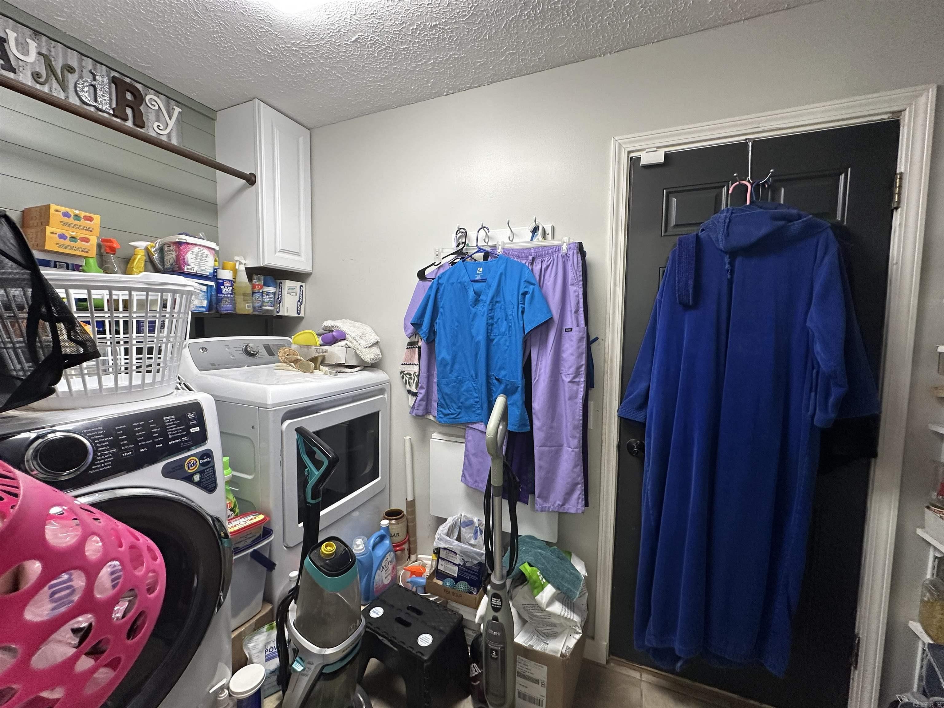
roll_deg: -1.1
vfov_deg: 85.7
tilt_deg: -3.0
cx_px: 472
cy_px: 354
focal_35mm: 14
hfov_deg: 102.1
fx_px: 382
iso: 200
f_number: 2.2
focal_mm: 2.22
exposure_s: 1/120
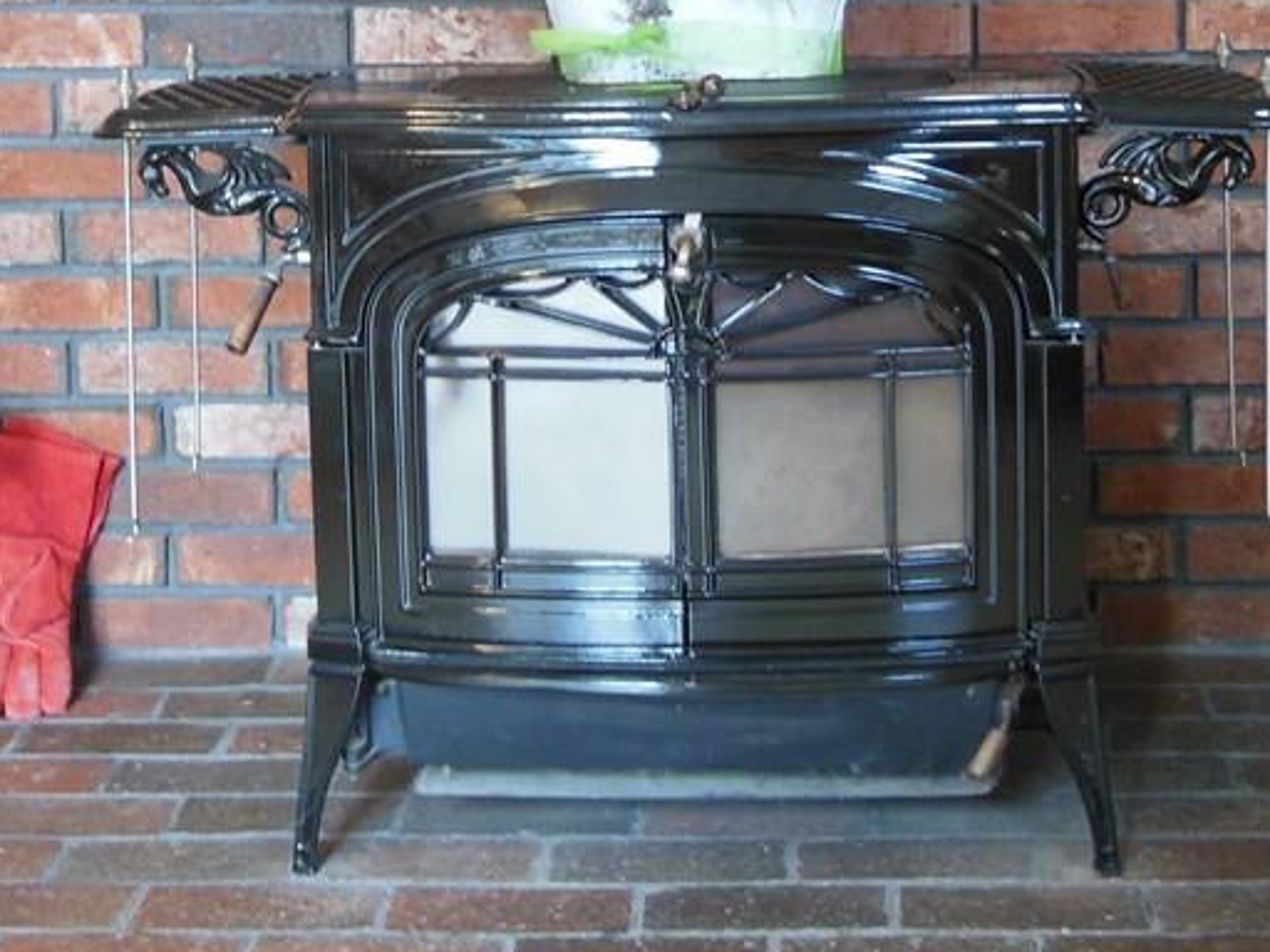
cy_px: 89
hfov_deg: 25.0
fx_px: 2862
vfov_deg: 18.6
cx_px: 625
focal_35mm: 78
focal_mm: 6.9
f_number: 4.1
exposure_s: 1/5
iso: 400
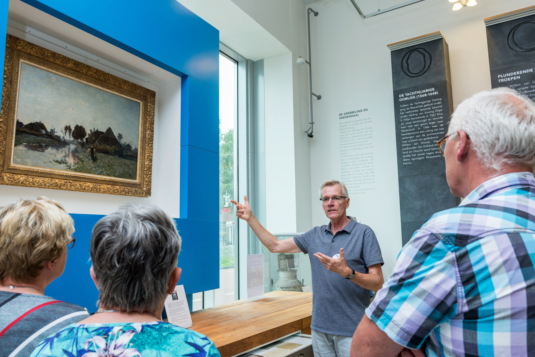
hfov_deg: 63.6
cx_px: 268
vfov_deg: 45.0
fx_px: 431
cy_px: 178
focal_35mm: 29
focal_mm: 29
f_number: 8
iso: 500
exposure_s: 1/60
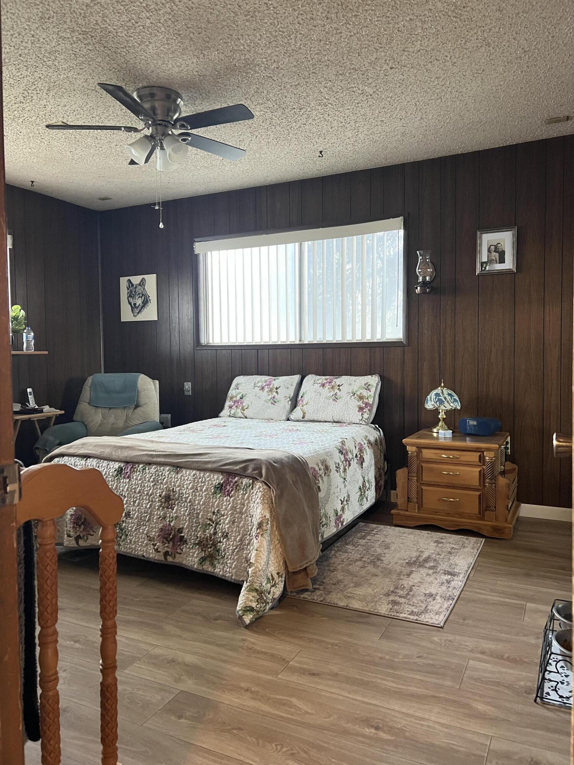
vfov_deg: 67.3
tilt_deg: -2.0
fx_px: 575
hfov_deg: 53.1
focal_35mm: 26
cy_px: 382
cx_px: 287
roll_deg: -0.2
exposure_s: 1/60
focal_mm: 5.7
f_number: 1.5
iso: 320
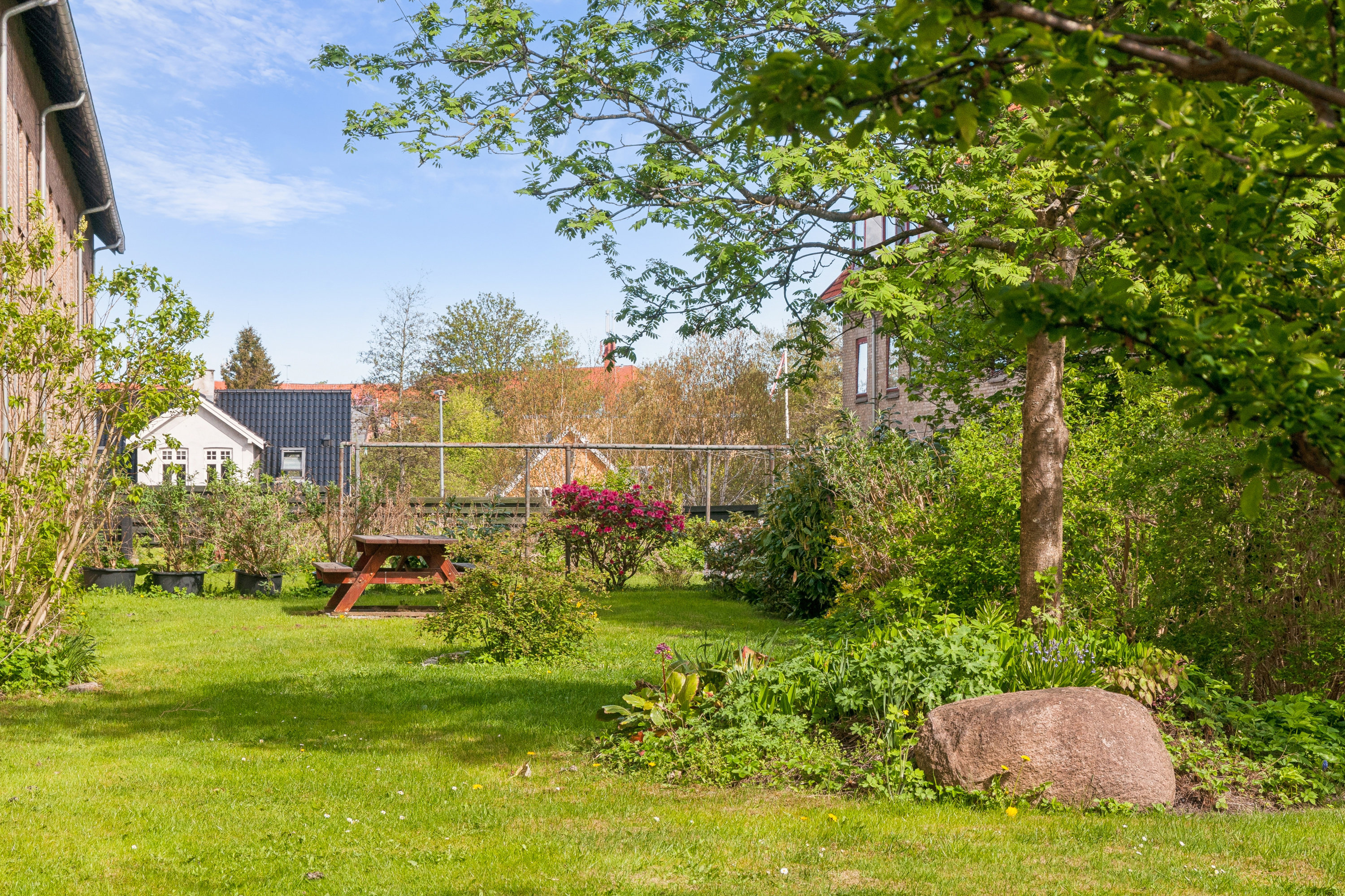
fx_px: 2690
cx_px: 672
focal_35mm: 72
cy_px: 448
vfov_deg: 18.9
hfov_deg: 28.1
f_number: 10
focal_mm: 48
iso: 200
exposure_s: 1/320
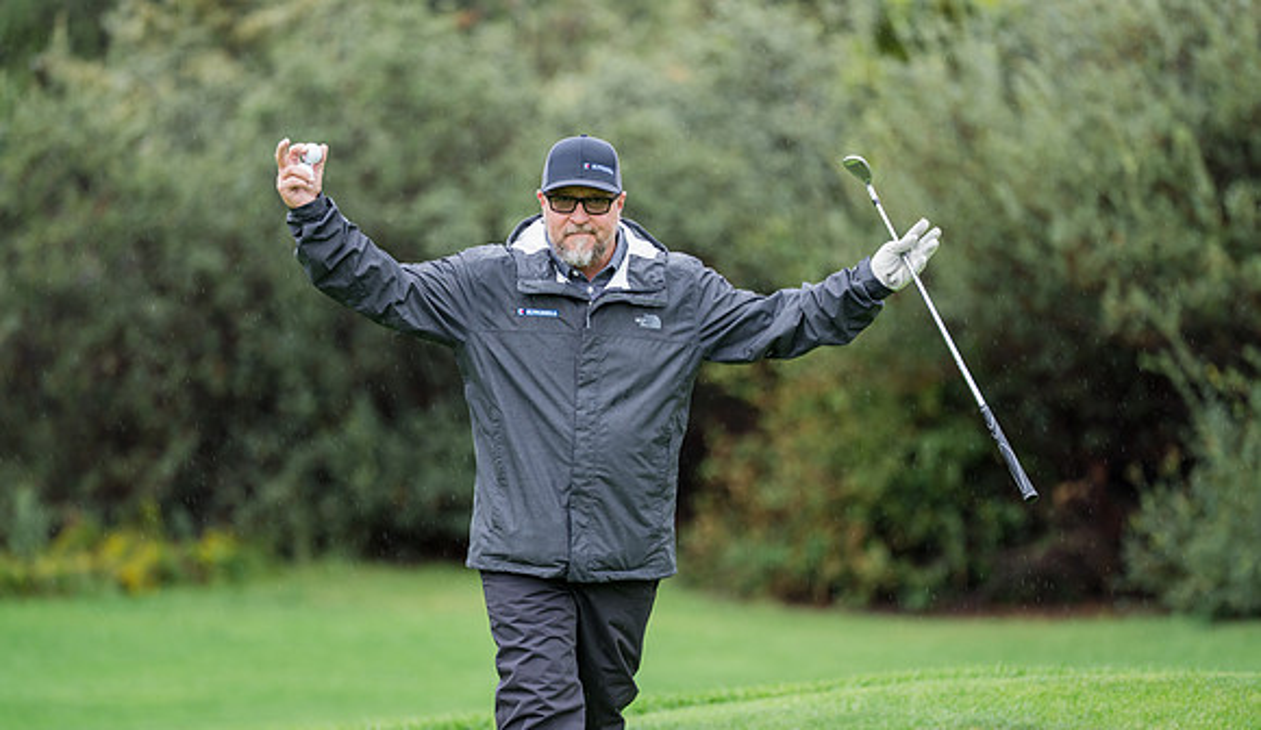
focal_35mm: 215
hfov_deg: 9.9
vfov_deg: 5.8
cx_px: 643
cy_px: 418
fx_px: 7256
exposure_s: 1/400
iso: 500
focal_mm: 200
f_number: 2.8
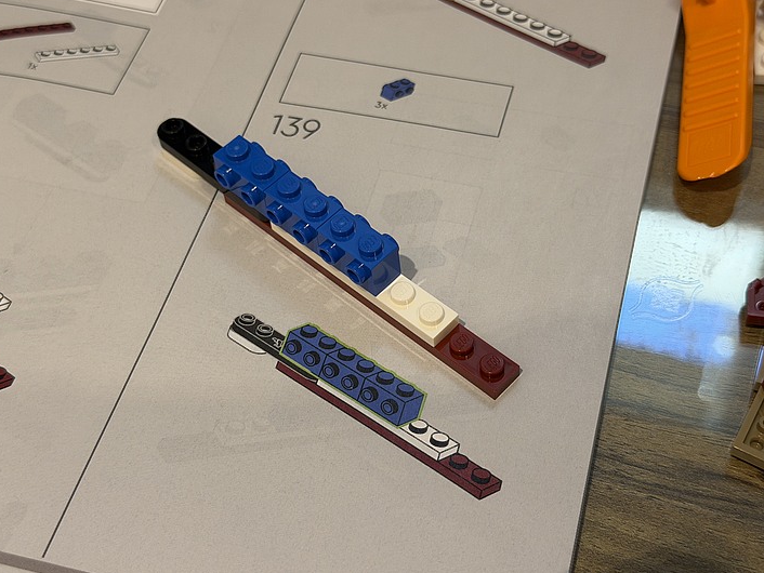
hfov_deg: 36.2
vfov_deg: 27.5
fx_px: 1170
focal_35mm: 53
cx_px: 391
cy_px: 263
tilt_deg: -52.8
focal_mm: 6.76
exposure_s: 1/60
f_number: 1.78
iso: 160
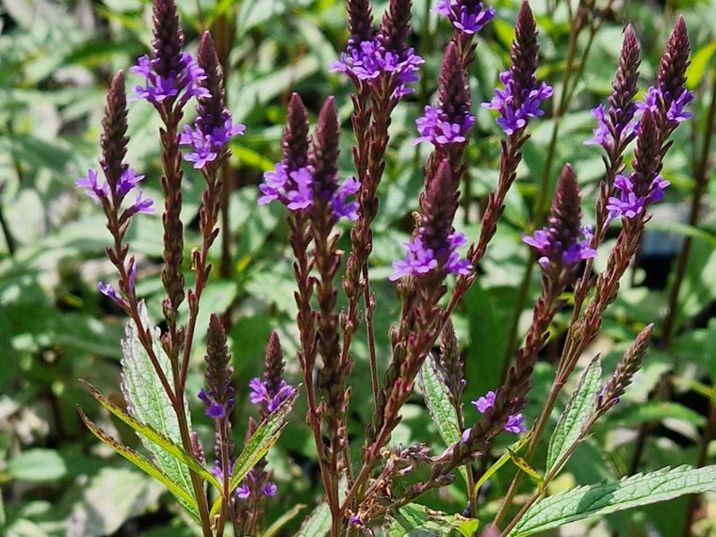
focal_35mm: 31
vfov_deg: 45.4
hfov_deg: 58.4
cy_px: 251
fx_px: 641
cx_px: 359
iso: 50
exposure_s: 1/1429
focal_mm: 5.4
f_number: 1.8
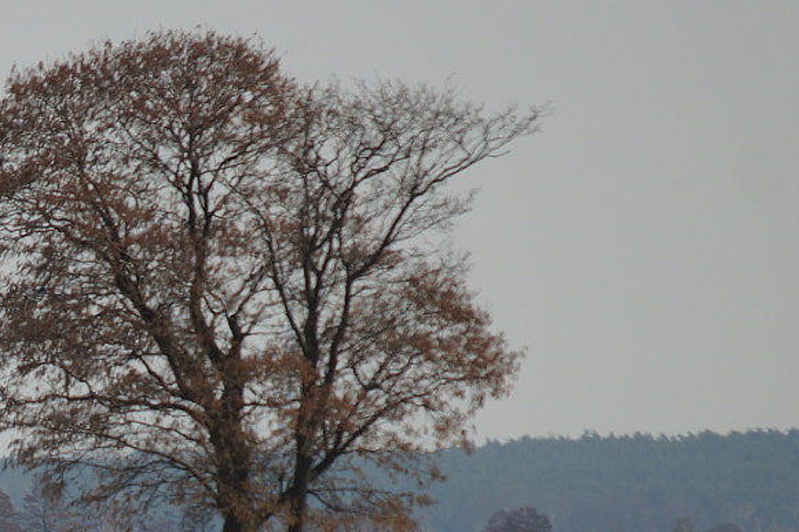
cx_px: -99
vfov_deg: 1.7
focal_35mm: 826
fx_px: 18326
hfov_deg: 2.5
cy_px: 549
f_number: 5.6
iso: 100
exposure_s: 1/640
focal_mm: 200
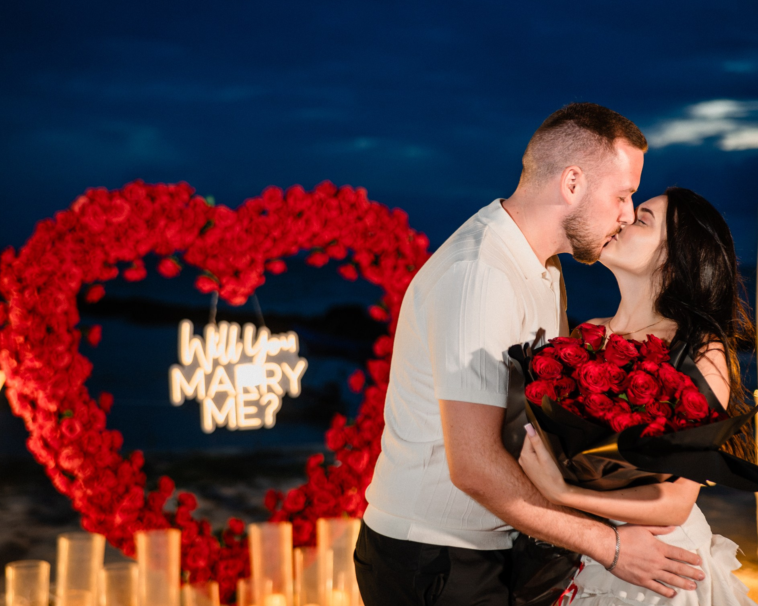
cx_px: 417
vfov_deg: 26.2
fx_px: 1301
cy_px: 300
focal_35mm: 58
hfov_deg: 32.5
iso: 1600
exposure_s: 1/320
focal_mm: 50
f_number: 2.2
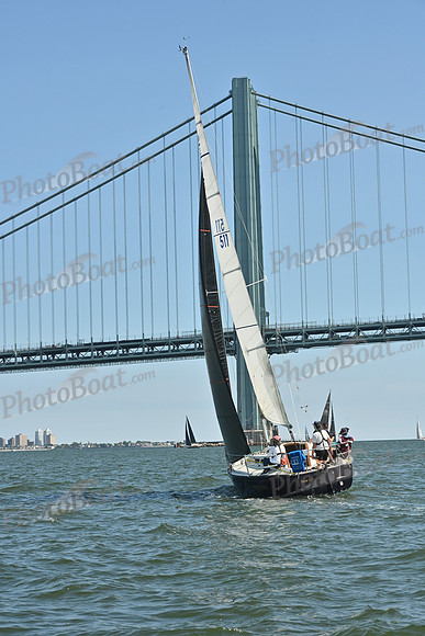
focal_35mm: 86
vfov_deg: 23.6
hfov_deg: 15.9
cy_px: 318
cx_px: 212
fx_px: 1522
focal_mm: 86
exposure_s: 1/1000
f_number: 9
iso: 320
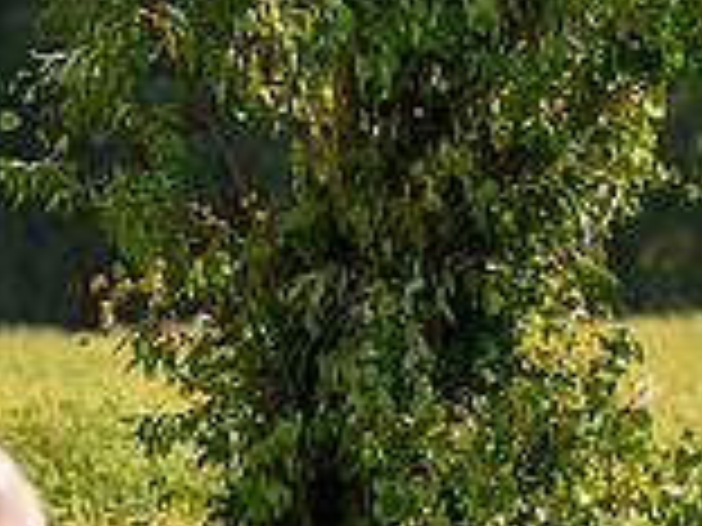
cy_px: 470
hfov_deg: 4.9
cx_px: 1008
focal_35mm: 403
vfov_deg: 3.7
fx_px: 8173
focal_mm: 113
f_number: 4.5
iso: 400
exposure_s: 1/2000
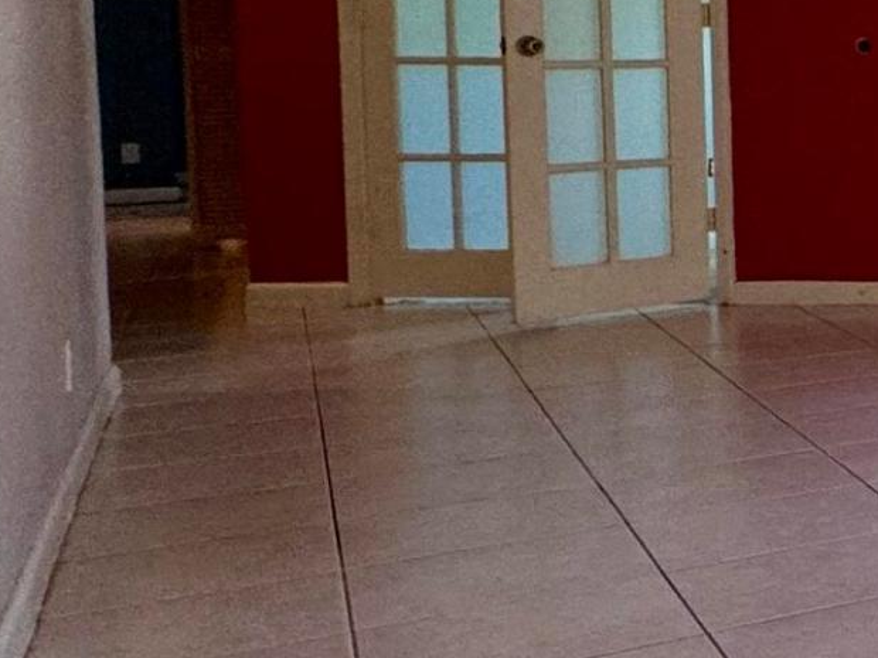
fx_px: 1649
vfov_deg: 22.2
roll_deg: -0.5
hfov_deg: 17.3
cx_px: 1893
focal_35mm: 65
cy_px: 115
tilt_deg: -3.6
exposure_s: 1/120
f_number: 2.2
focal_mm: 2.22
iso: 200
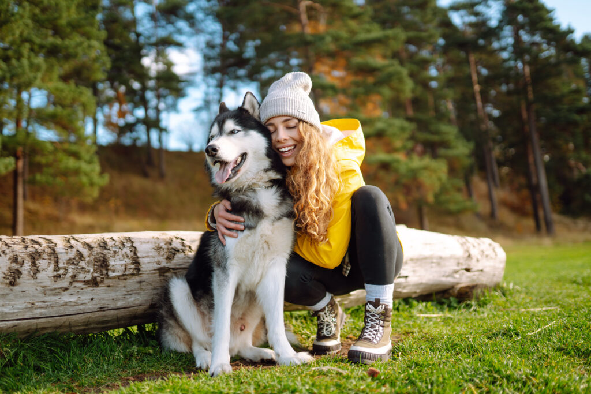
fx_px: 575
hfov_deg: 54.4
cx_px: 296
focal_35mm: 35
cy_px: 197
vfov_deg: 37.9
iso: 100
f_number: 1.4
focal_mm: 35
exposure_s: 1/2000
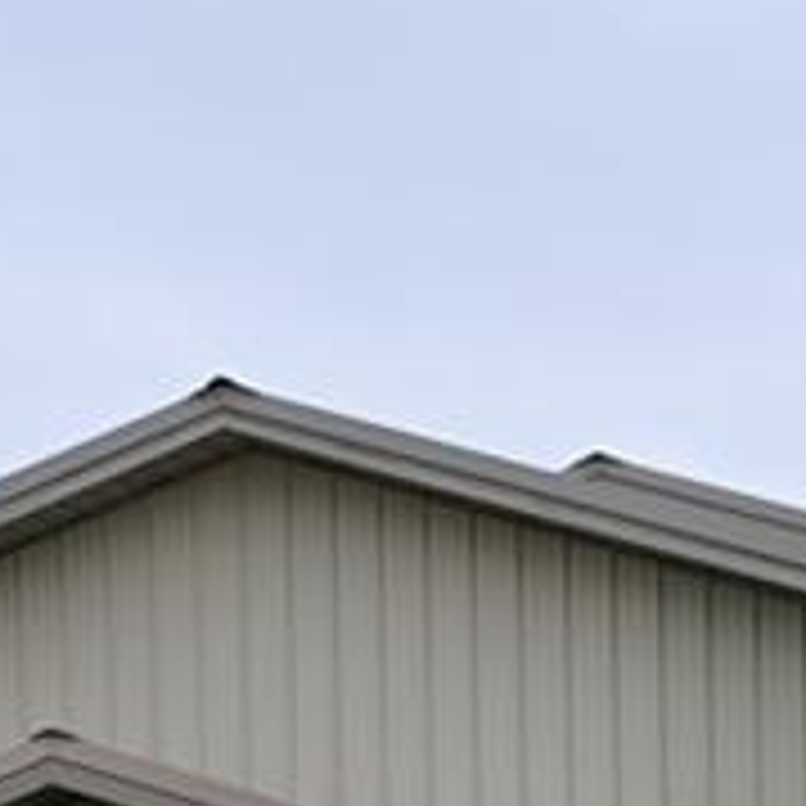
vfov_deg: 10.0
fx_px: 4478
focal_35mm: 170
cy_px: 1153
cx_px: 369
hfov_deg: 10.3
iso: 125
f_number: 5.6
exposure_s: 1/250
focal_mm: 35
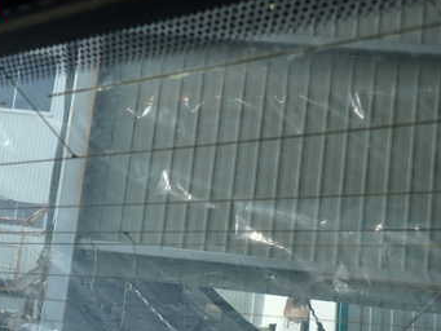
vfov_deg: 31.7
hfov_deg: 42.4
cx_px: 147
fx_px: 561
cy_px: 283
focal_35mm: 44
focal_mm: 4.5
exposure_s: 1/320
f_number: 2.8
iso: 100
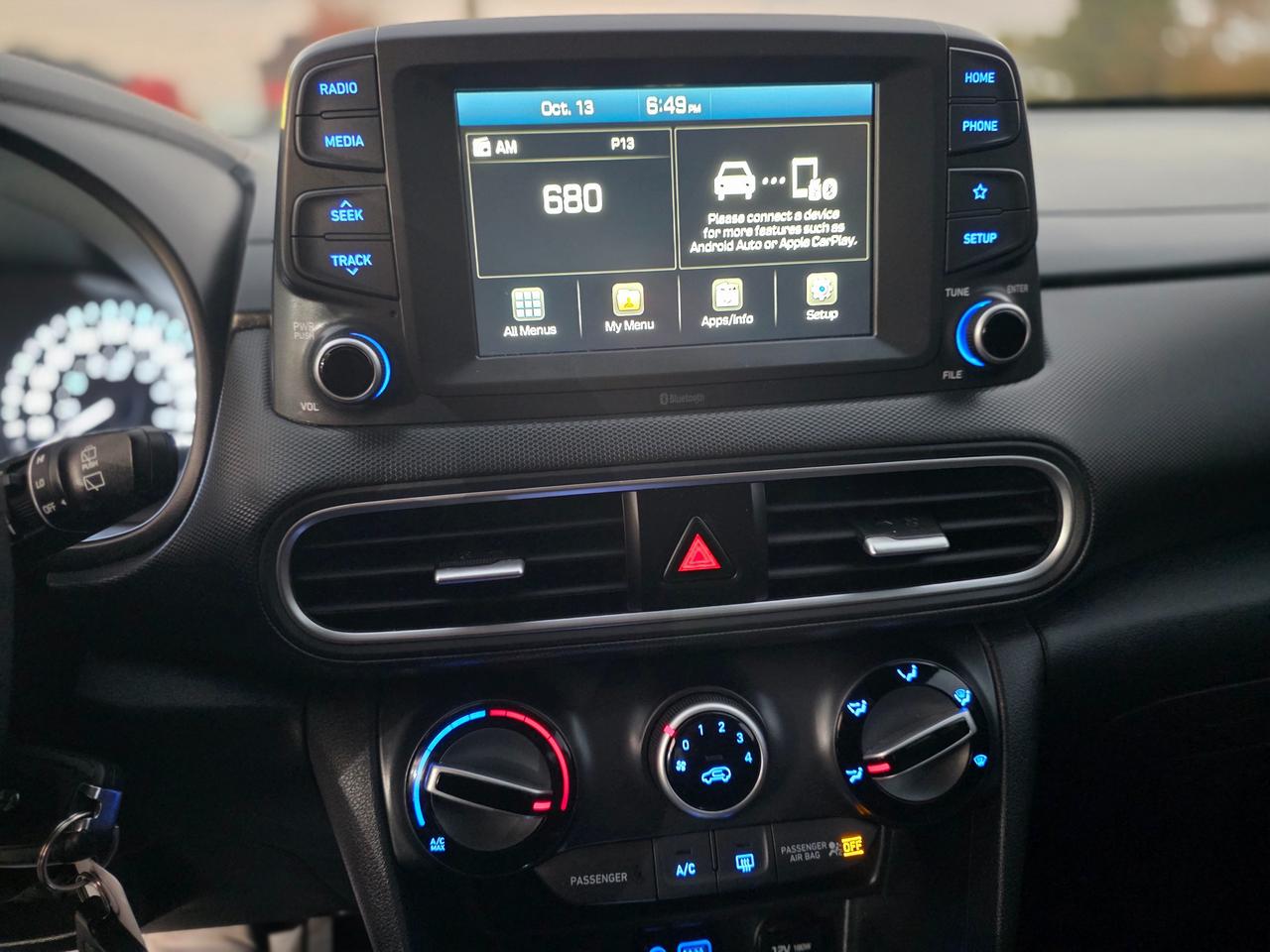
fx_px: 844
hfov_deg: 73.9
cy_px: 476
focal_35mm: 23
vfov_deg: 58.9
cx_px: 635
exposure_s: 1/30
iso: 1600
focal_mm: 6.25
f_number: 1.7
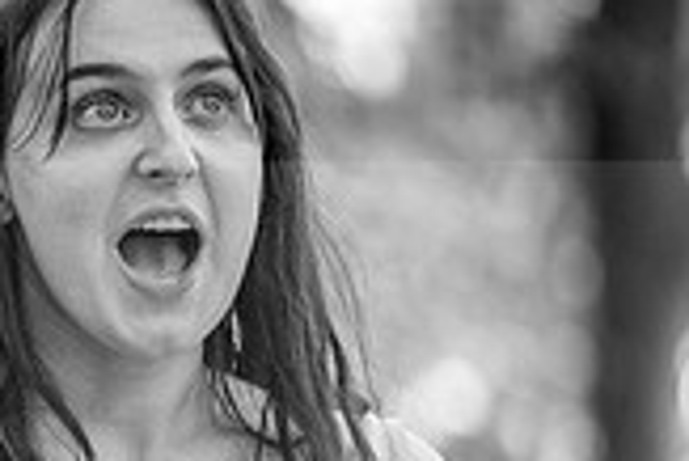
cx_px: -349
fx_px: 13466
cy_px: 477
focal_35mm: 703
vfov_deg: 2.0
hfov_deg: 2.9
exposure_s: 1/200
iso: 250
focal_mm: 178
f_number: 2.8
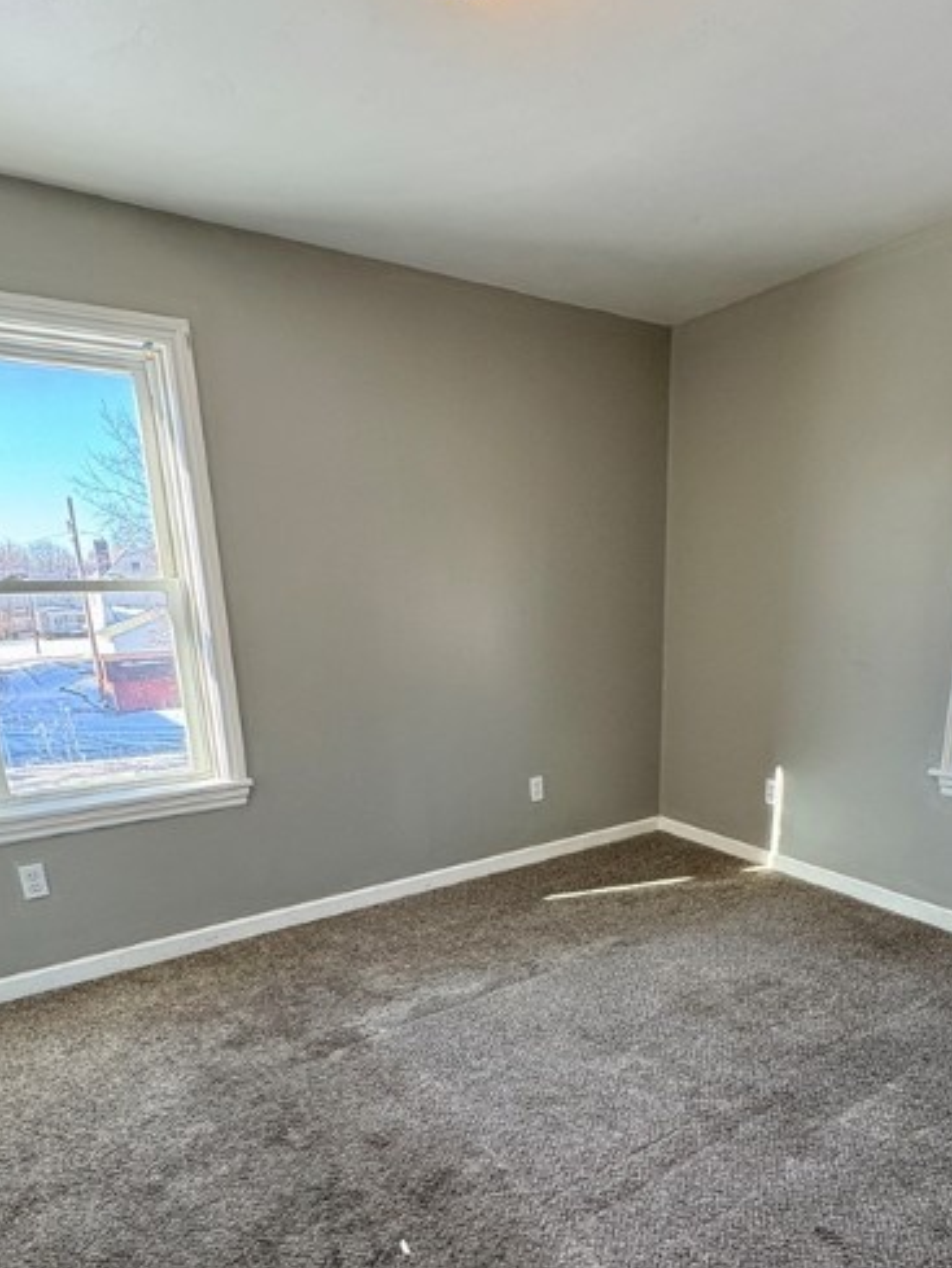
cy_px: 835
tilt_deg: -16.0
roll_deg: +1.5
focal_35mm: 22
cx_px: 529
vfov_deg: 74.3
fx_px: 806
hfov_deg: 60.9
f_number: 2.2
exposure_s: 1/99
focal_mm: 2.22
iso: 200
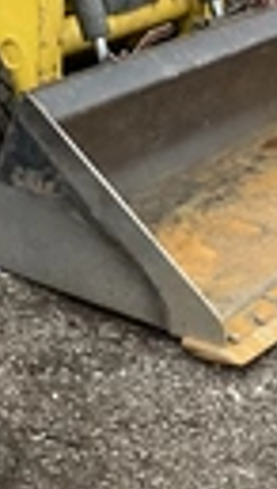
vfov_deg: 20.7
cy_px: -45
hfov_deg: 12.2
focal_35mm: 98
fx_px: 1274
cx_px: -23
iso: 50
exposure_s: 1/122
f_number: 1.8
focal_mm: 3
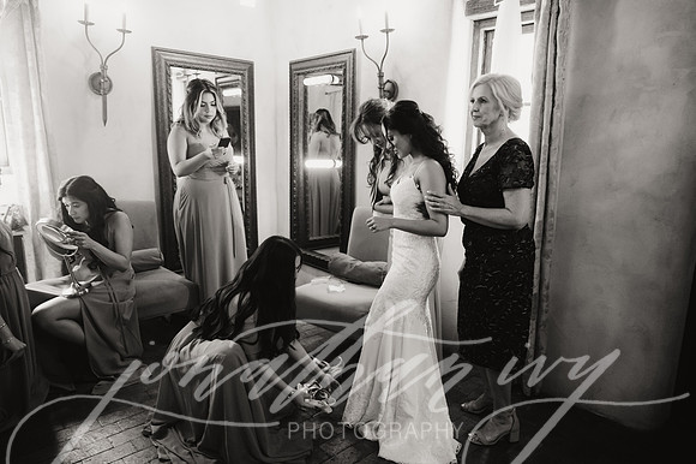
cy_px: 232
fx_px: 464
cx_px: 348
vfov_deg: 53.1
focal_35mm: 24
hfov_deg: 73.8
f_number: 2.8
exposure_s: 1/200
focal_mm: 24
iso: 2500
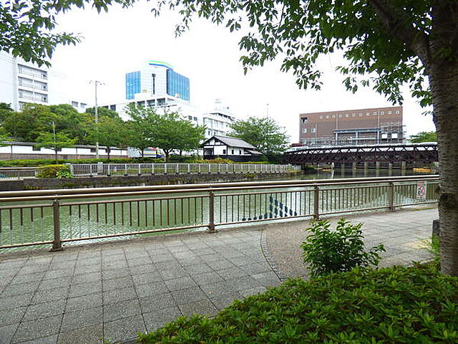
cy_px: 172
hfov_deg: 81.7
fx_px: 265
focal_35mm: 20
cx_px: 229
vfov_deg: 66.0
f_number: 2.8
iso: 100
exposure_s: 1/400
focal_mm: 3.58
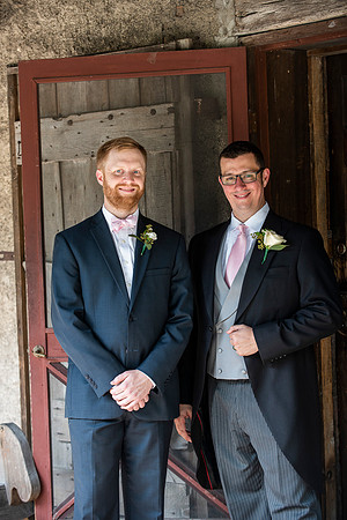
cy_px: 260
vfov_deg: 20.0
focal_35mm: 102
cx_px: 174
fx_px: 1475
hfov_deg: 13.4
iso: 400
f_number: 3.5
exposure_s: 1/200
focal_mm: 102
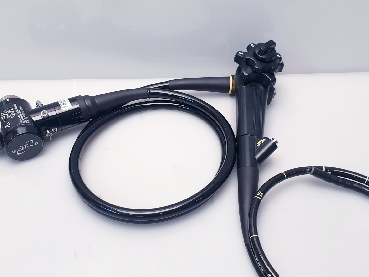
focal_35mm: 43
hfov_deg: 43.8
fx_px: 458
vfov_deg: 33.5
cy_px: 163
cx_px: 188
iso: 64
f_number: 2.4
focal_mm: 4.3
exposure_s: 1/50
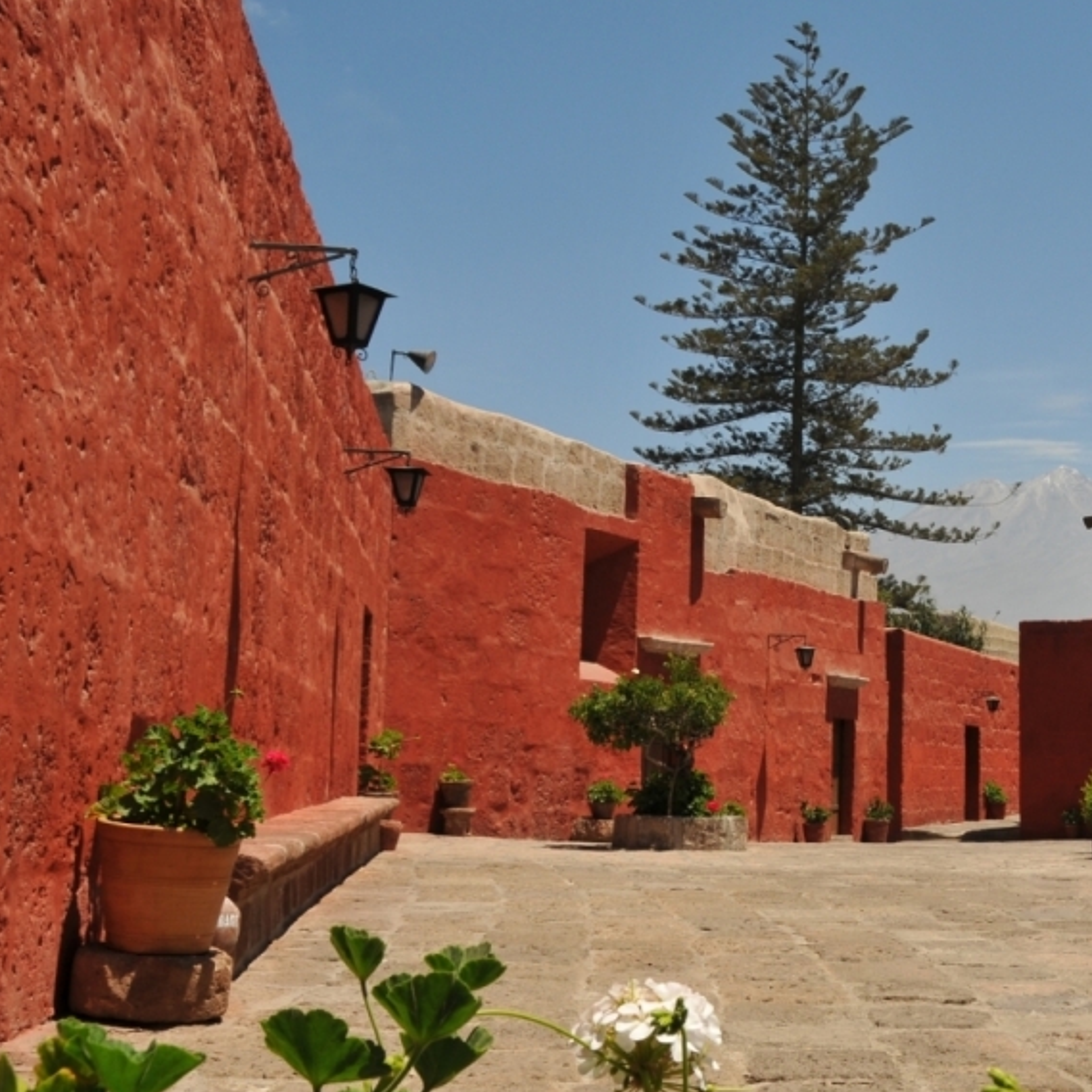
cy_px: 497
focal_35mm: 55
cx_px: 917
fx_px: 1963
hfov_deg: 30.1
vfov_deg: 31.1
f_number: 9.5
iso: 200
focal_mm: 24
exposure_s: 1/350
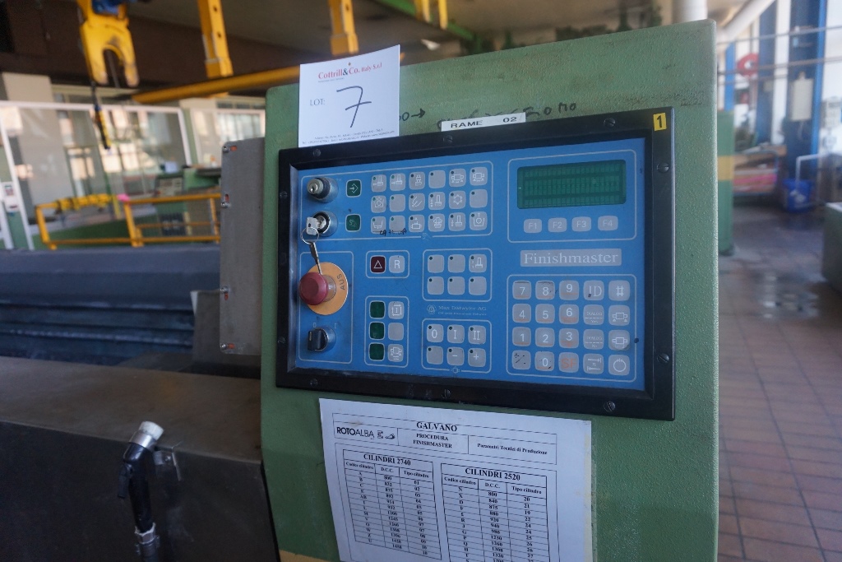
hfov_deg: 73.7
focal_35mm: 24
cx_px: 421
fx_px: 561
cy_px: 281
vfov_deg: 53.1
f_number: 4
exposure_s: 1/160
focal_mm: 16
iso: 1250
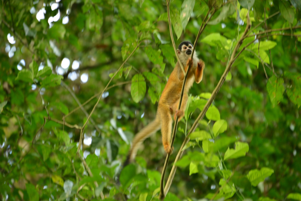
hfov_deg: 6.9
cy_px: 100
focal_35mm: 300
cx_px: 150
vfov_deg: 4.6
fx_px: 2509
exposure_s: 1/45
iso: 1250
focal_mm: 300
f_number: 5.6
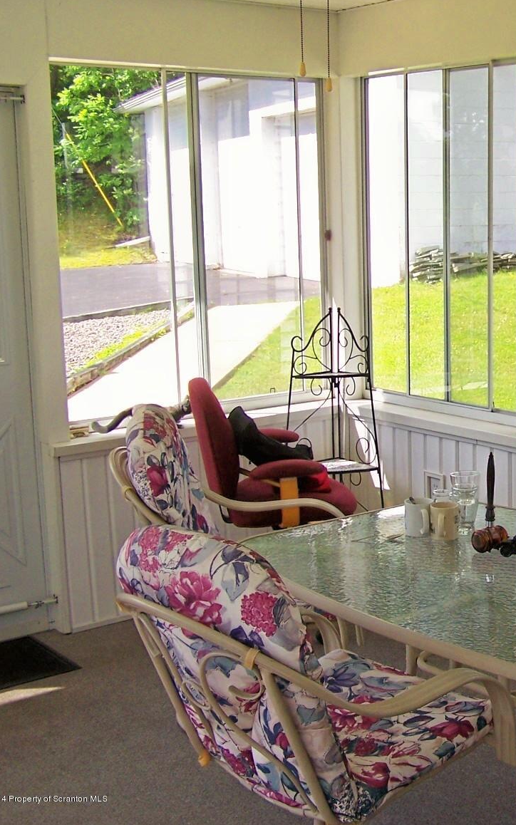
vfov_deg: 37.5
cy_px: 412
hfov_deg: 22.9
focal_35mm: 54
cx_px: 529
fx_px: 1215
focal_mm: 6.3
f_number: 2.8
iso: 80
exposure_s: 1/320
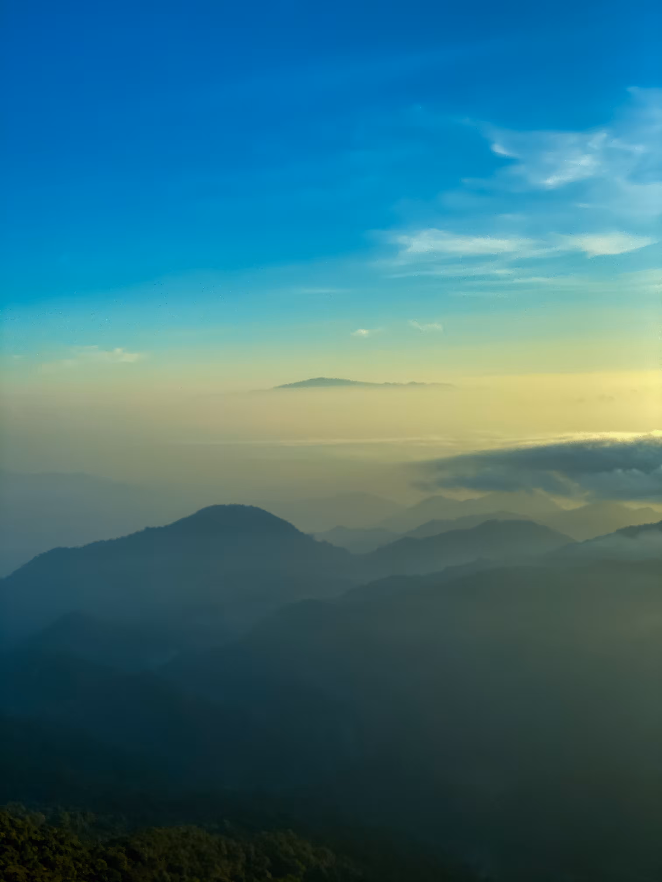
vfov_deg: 36.8
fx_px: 1326
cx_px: 331
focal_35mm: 52
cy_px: 441
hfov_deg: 28.0
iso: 20
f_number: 2
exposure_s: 1/900
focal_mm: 6
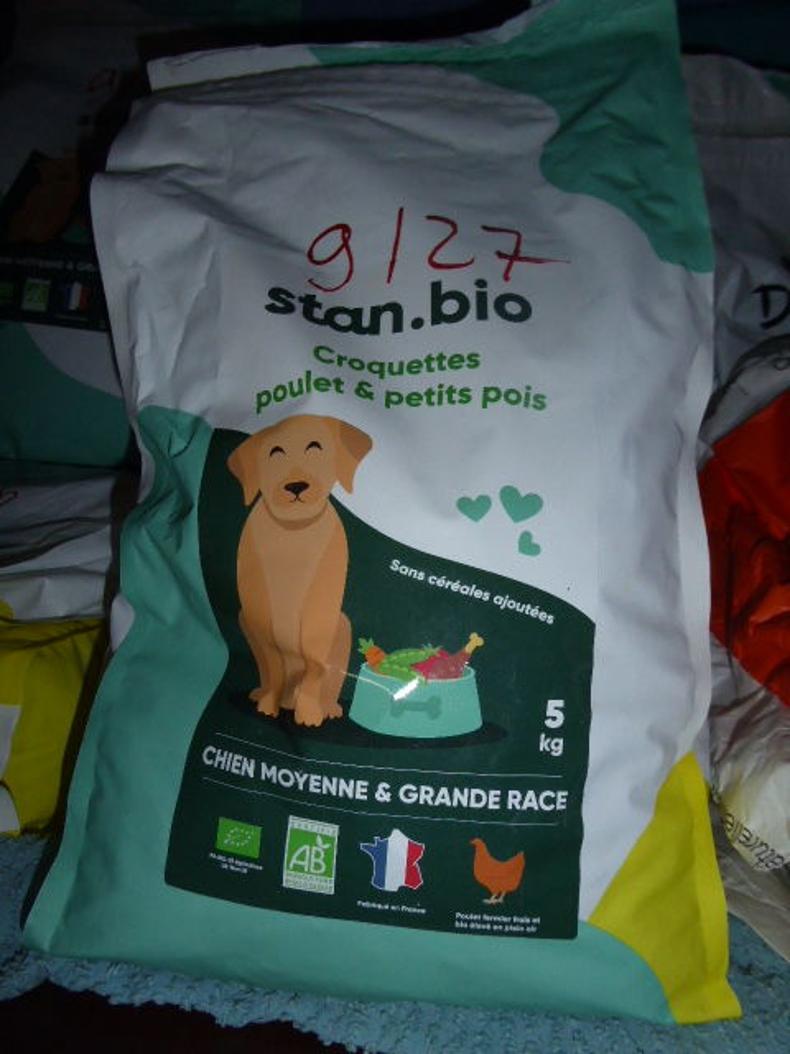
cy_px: 527
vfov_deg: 69.4
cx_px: 395
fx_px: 761
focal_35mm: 25
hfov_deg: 54.9
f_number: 3.3
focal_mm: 4.3
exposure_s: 1/40
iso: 250
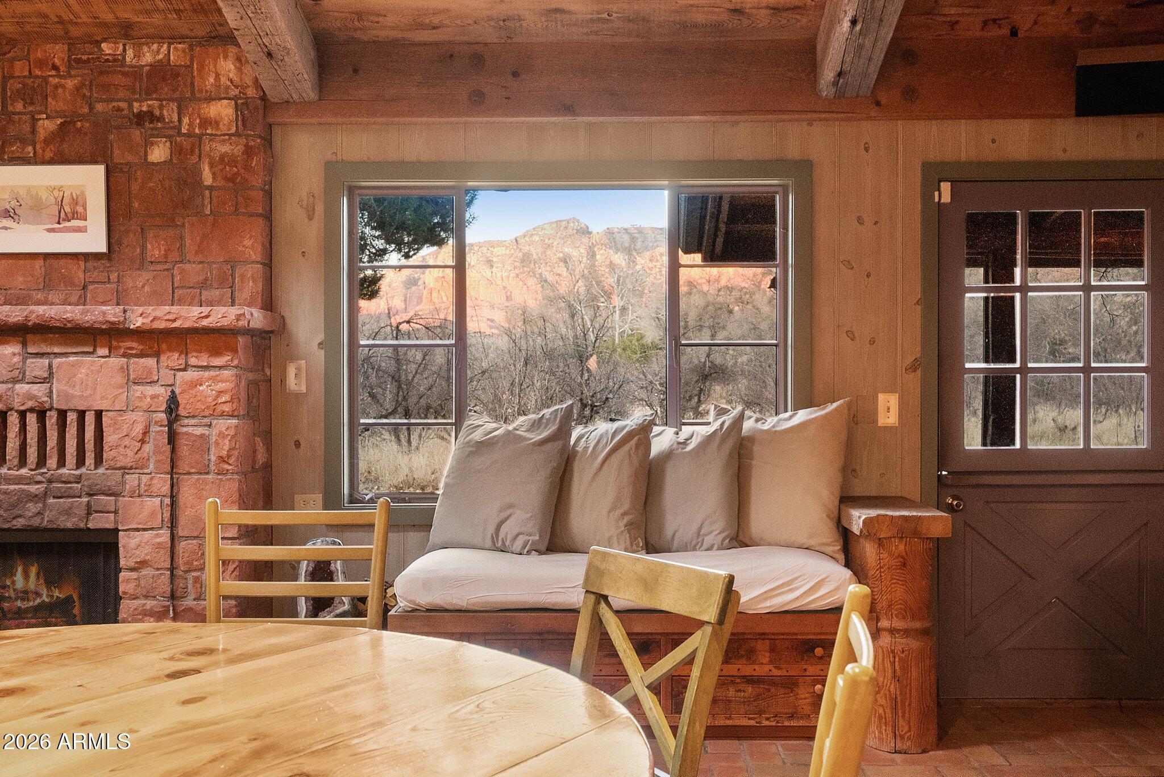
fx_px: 1164
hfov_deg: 53.1
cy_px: 388
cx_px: 582
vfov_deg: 36.9
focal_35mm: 36
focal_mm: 24
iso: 5000
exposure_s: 1/125
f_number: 6.3
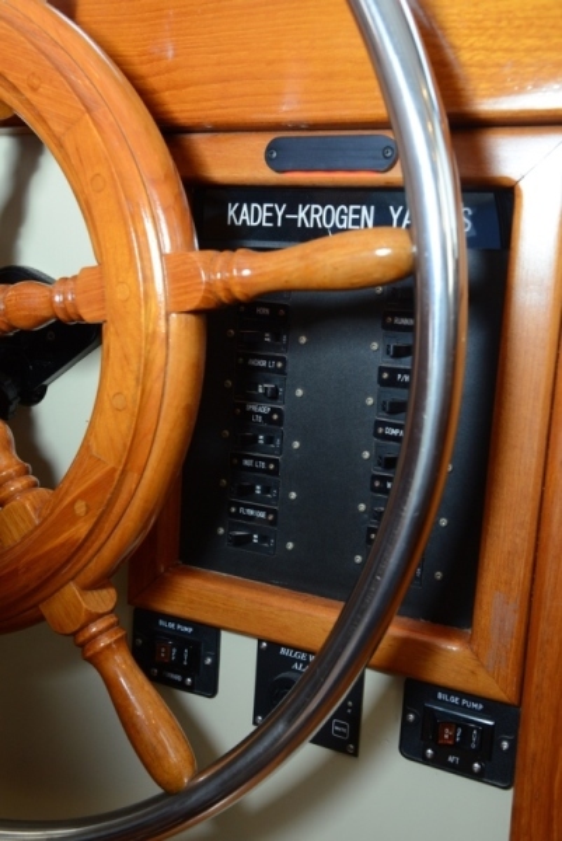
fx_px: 888
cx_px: 281
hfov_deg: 35.1
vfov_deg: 50.7
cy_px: 420
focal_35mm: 38
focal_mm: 38
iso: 1600
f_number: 7.1
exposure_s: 1/60
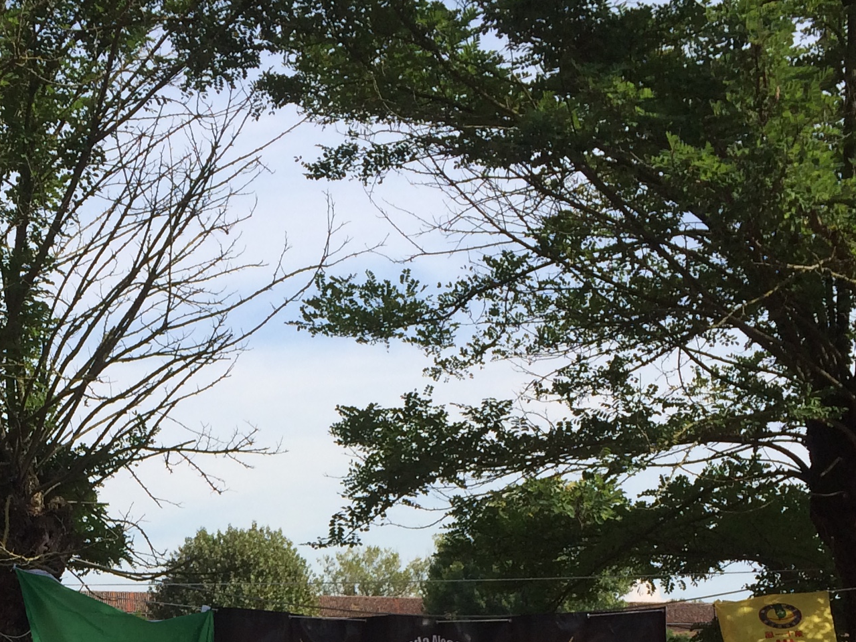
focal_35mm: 74
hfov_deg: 25.8
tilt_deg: -1.5
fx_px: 1830
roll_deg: -0.6
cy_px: 805
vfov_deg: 18.7
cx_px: 164
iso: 32
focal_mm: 4.15
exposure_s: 1/1466
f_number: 2.2
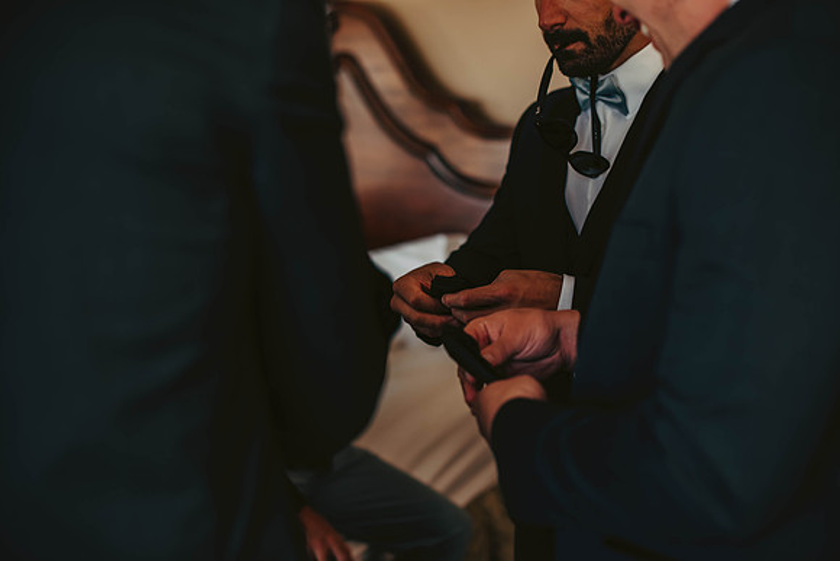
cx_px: 420
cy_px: 280
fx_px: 1167
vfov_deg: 27.0
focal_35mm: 50
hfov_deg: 39.6
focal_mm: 50
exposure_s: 1/160
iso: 500
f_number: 2
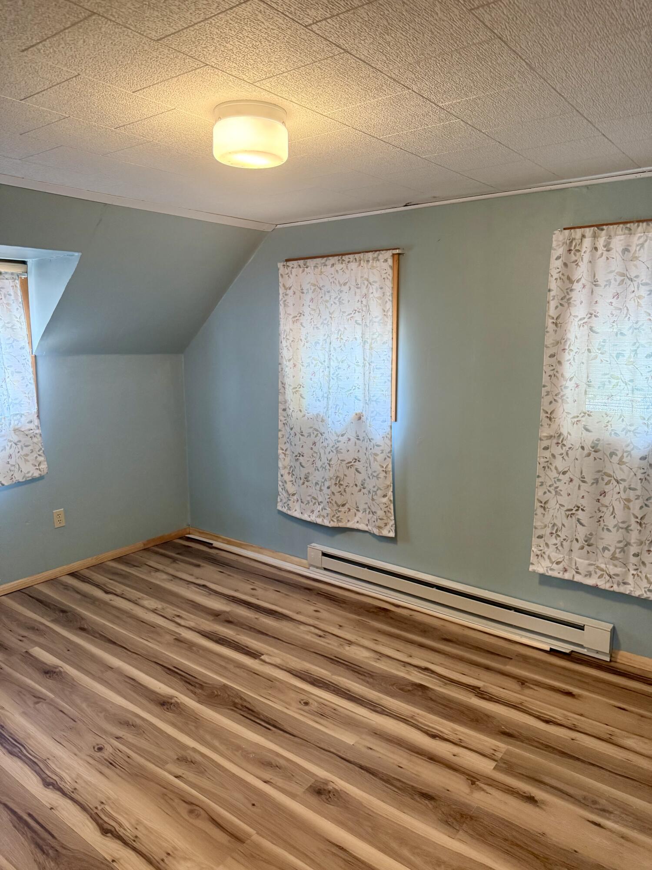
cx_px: 326
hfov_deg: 56.8
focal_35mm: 24
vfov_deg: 71.6
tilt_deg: -6.6
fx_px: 603
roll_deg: +0.0
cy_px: 435
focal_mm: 6.76
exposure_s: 1/120
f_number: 1.78
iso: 320
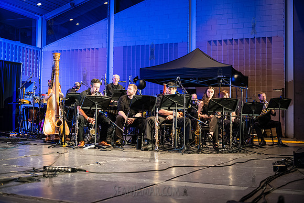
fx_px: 380
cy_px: 102
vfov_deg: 29.9
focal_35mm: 45
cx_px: 152
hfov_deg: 43.6
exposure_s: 1/125
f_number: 3.2
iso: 5000
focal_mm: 45
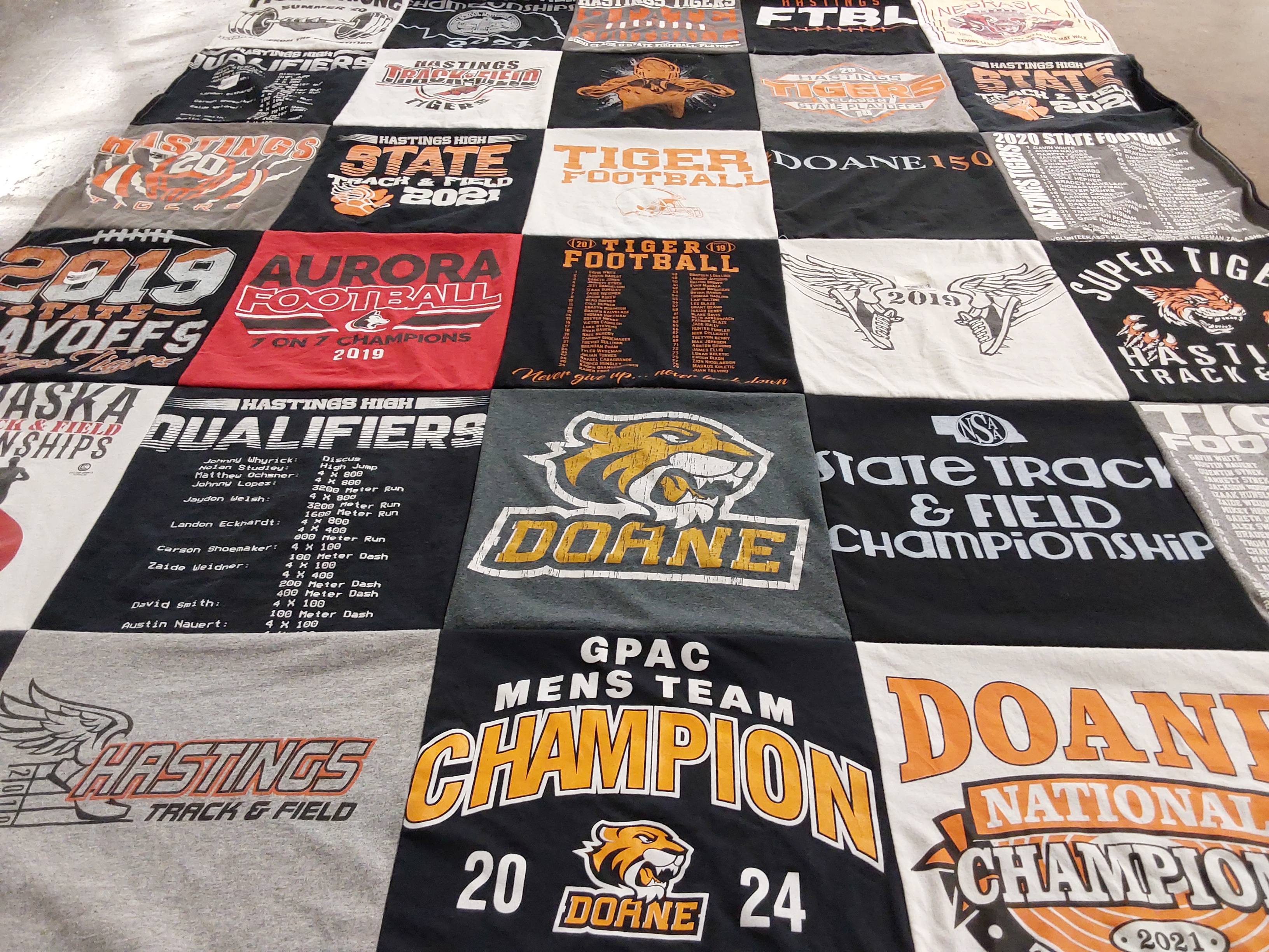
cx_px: 634
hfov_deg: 63.4
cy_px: 476
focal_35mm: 28
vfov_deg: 49.7
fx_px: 1026
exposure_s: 1/50
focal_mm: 2.91
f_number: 1.9
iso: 125
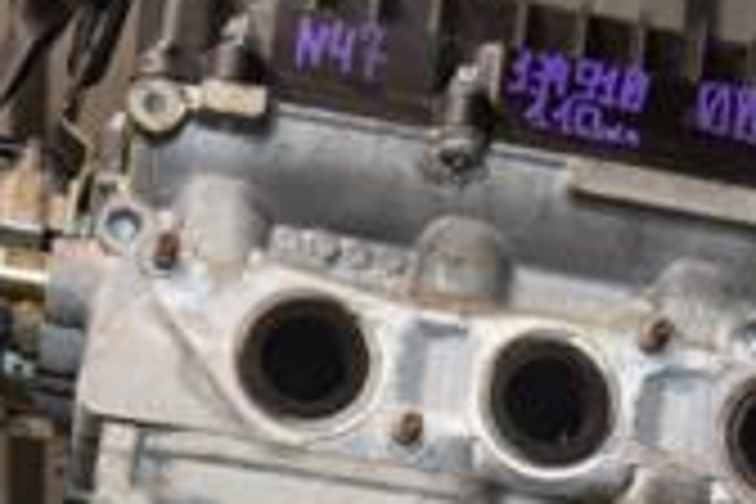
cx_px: 405
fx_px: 2478
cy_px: 796
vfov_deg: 11.1
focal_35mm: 118
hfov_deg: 17.3
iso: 800
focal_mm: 22
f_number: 5
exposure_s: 1/60
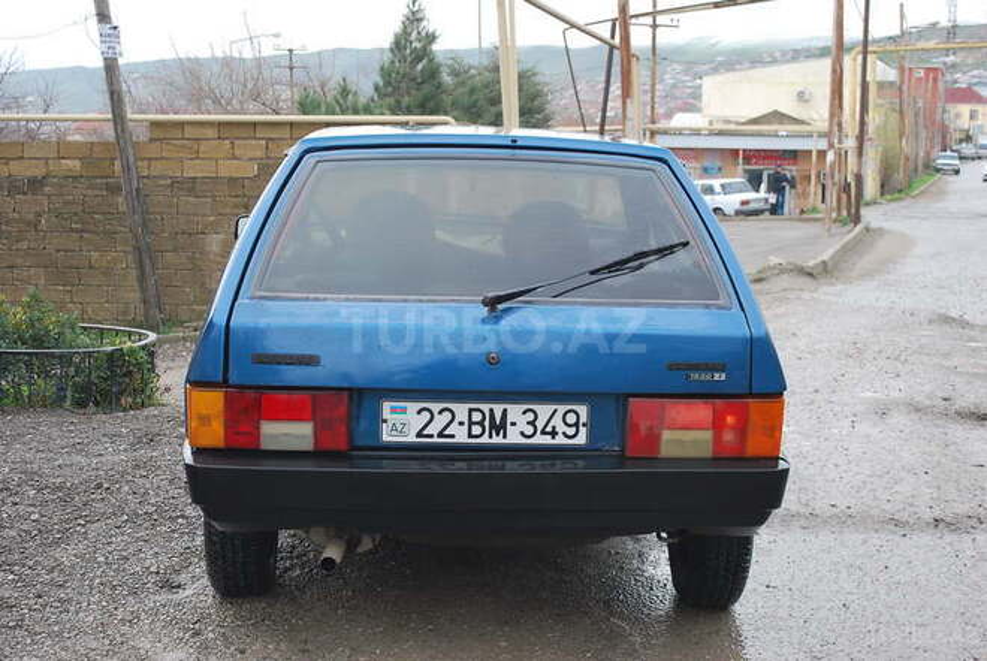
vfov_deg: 25.8
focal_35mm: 52
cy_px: 330
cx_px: 494
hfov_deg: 37.8
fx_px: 1441
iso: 200
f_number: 5.6
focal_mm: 35
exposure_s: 1/125
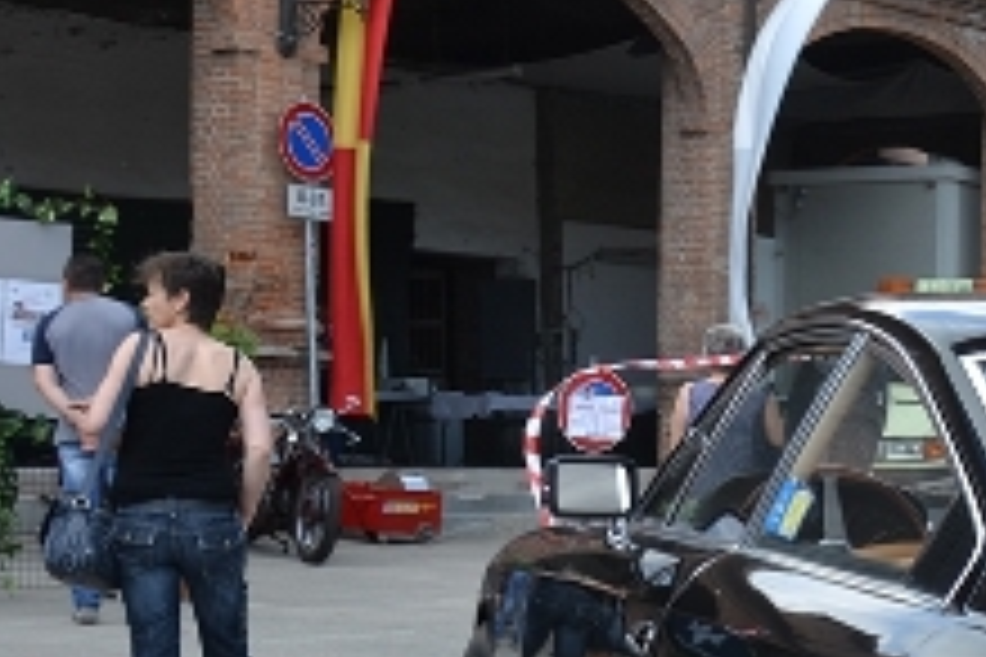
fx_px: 2629
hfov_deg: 19.4
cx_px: 1324
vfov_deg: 14.1
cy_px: 590
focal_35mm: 96
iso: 100
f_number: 6.3
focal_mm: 22
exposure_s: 1/160
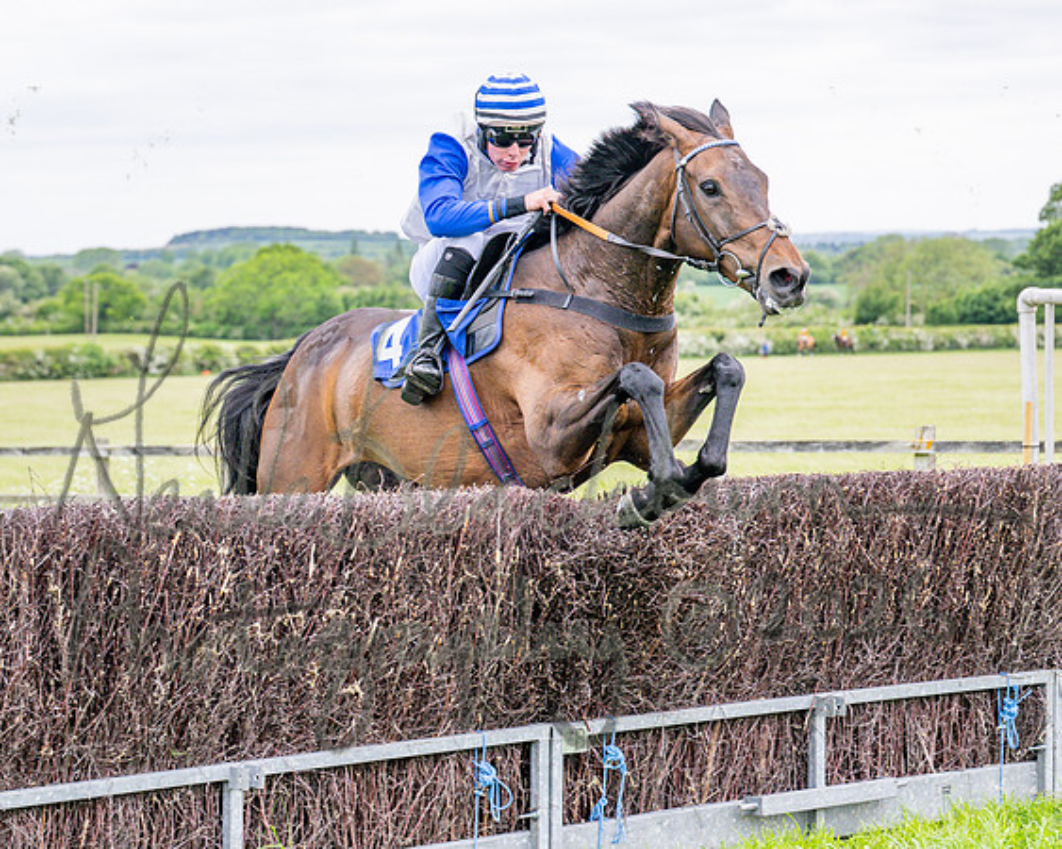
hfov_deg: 19.1
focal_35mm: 100
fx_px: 3146
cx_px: 406
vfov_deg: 15.3
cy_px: 320
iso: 400
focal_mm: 70
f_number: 4
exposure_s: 1/1600
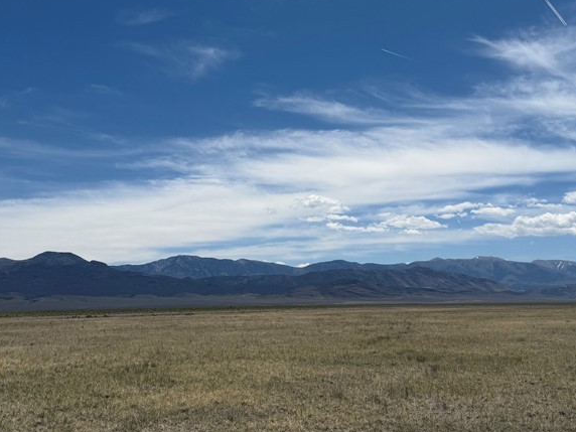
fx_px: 716
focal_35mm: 43
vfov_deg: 33.2
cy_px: 131
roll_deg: +1.4
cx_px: 301
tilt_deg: +13.4
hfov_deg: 43.8
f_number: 1.78
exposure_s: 1/11905
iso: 80
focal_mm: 6.76
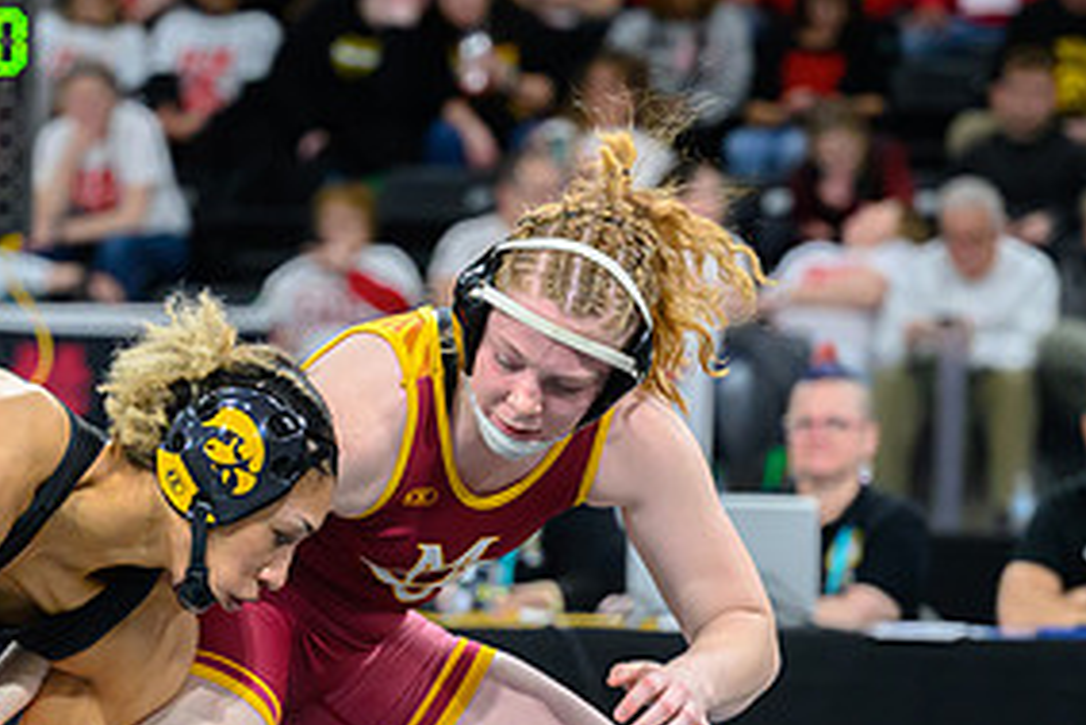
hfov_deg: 8.4
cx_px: 133
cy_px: 691
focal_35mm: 244
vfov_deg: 5.6
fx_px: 7364
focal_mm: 93
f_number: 2.8
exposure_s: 1/800
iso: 2800
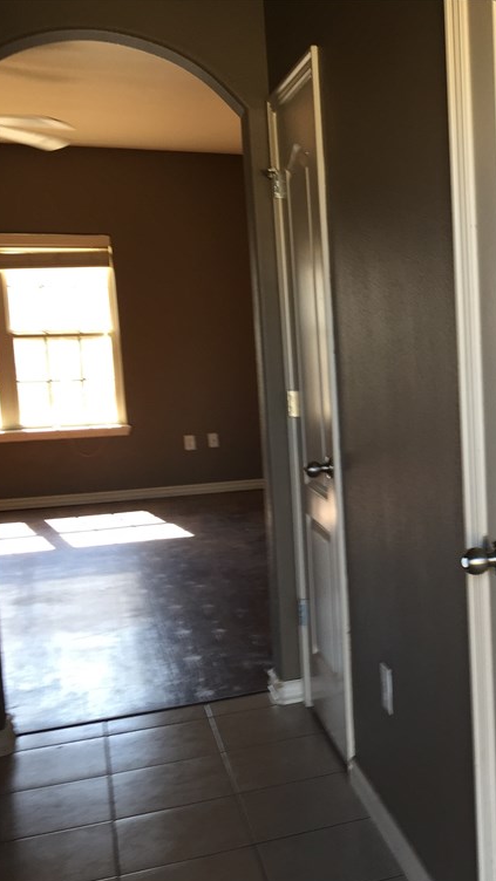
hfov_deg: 25.4
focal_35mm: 43
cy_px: 448
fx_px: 1005
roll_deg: +1.3
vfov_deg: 47.4
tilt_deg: -7.5
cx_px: 568
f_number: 2.2
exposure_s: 1/60
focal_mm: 4.15
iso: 40
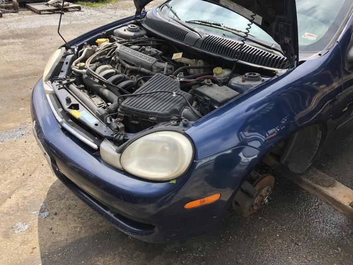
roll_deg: +3.1
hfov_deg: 63.4
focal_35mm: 28
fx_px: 286
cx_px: 176
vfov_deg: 49.7
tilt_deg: -32.8
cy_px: 132
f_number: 1.8
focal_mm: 3.99
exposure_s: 1/706
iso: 20
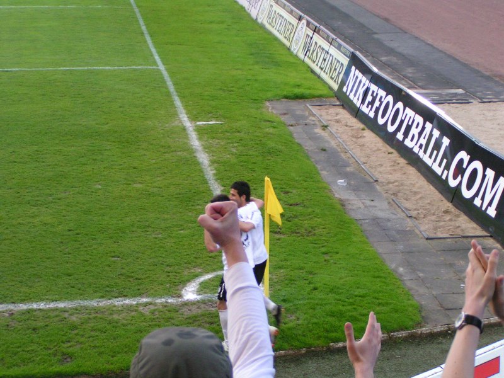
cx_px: 252
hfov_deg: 23.8
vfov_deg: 18.0
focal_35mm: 82
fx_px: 1194
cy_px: 189
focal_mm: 12.6
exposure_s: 1/80
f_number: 3.2
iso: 200
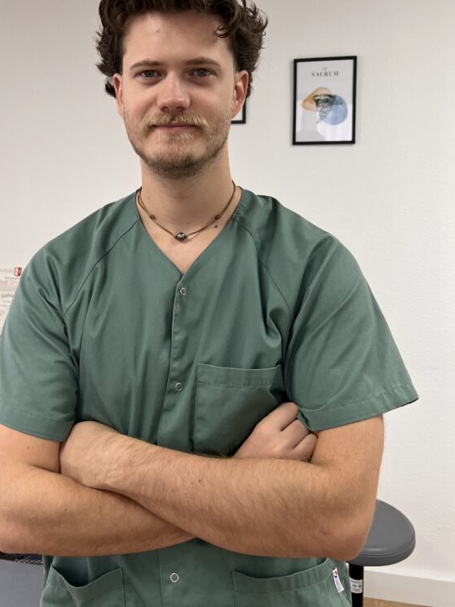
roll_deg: +0.9
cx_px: 181
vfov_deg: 50.7
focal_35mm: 36
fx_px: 631
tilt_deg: -4.3
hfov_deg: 39.5
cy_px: 221
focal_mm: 5.7
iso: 80
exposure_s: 1/100
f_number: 1.5
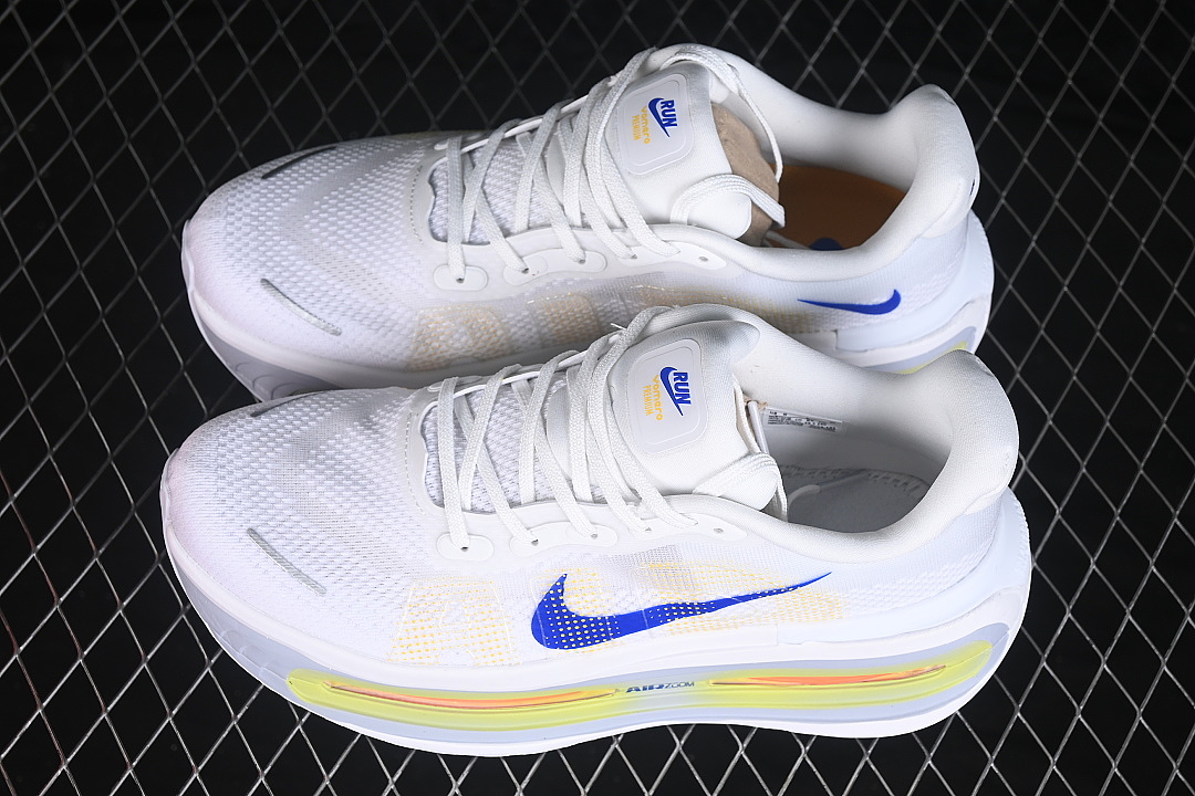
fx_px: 2489
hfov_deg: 27.0
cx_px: 598
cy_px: 398
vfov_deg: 18.2
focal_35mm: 75
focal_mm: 50
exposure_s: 1/80
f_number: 7.1
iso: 160
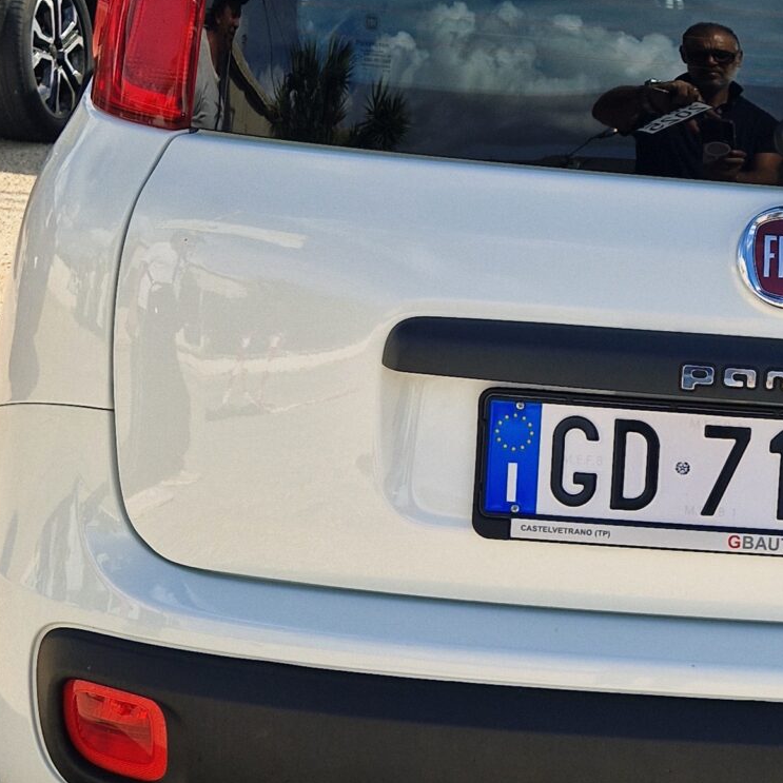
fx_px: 1791
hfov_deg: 23.3
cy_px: 498
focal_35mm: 70
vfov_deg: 24.6
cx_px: 838
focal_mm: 5.4
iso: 50
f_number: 1.8
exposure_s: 1/1688
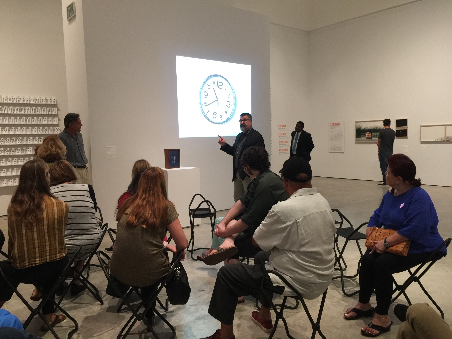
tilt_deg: -4.0
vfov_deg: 48.2
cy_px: 170
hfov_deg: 61.7
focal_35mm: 29
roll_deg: +0.6
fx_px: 379
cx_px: 226
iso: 100
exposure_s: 1/15
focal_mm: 4.15
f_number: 2.2
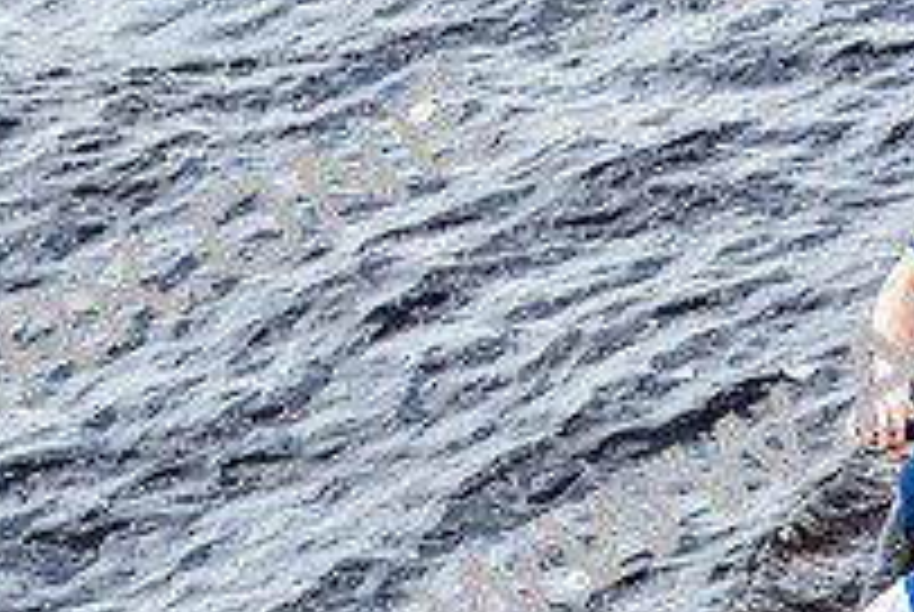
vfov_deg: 2.4
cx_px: 964
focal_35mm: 571
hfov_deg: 3.6
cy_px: 668
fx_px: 14518
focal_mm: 200
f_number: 5.6
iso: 1600
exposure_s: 1/1250
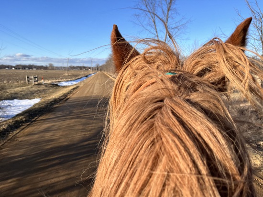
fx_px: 197
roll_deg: -2.0
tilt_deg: -17.5
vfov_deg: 53.0
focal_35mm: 26
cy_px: 98
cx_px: 132
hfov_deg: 67.3
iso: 50
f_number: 1.6
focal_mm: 5.1
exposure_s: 1/1890
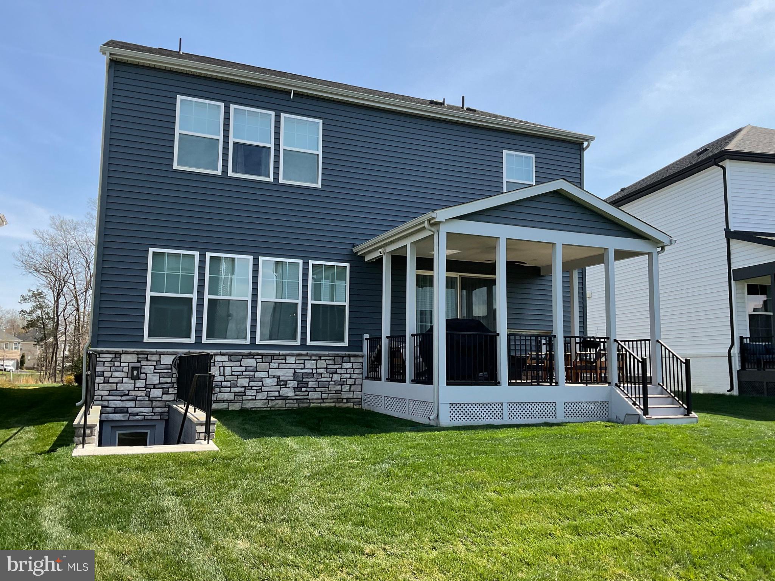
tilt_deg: +7.0
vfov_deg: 48.2
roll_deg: +0.1
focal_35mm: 29
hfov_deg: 61.7
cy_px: 290
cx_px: 388
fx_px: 649
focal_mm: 3
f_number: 1.8
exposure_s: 1/1076
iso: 16
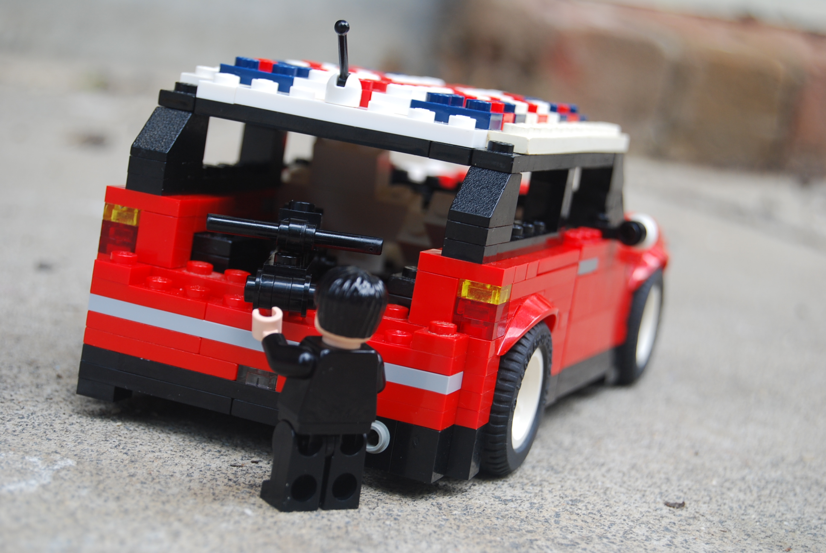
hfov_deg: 24.6
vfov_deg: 16.6
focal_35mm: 82
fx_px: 1895
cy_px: 276
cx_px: 413
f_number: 5.6
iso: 200
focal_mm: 55
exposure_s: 1/60
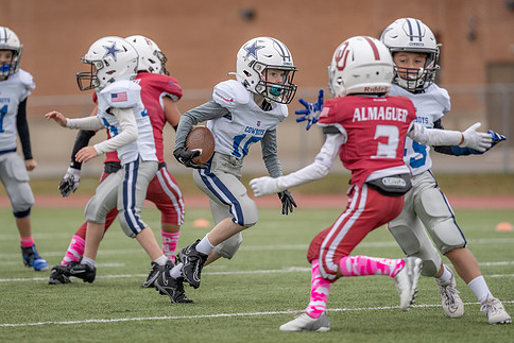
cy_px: 151
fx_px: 4299
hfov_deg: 6.8
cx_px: 177
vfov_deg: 4.6
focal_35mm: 301
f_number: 2.8
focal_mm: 200
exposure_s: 1/1250
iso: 200
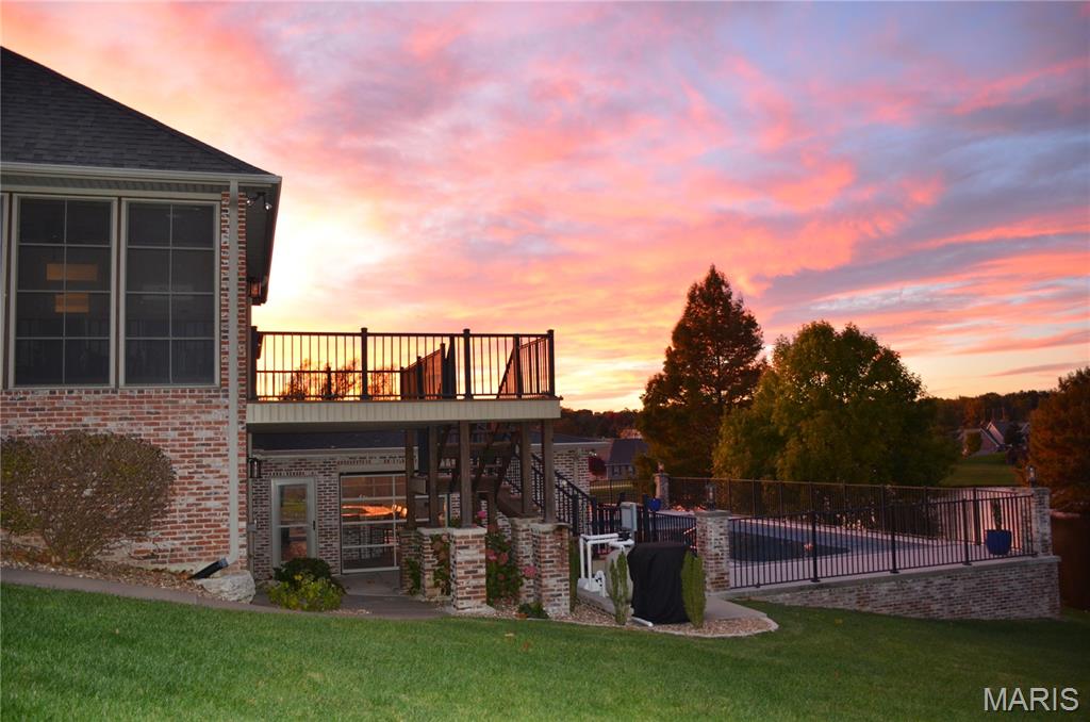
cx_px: 545
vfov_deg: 47.7
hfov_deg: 67.5
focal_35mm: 27
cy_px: 361
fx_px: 816
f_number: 3.5
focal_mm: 18
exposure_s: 1/60
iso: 800
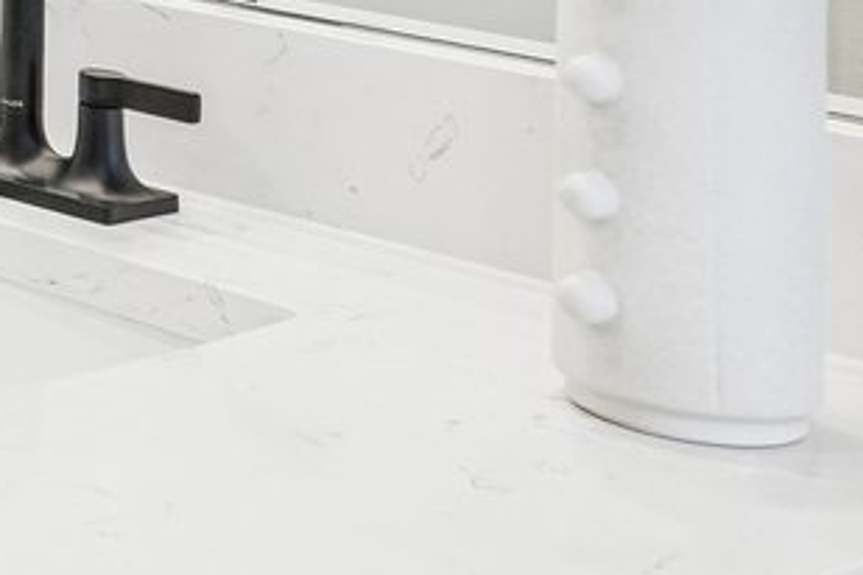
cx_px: -1089
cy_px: -540
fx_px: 2541
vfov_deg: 11.7
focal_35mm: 106
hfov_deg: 14.3
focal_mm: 16
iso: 320
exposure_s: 1/30
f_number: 8
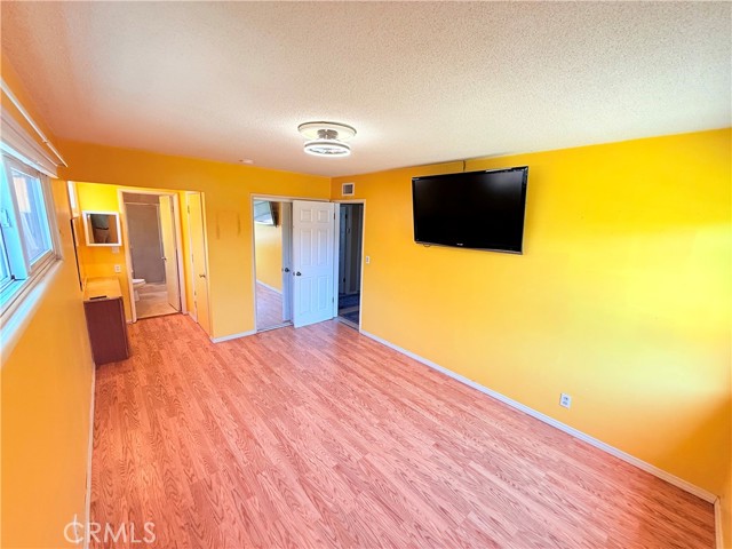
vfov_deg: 85.7
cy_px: 274
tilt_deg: -10.2
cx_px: 366
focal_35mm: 14
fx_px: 296
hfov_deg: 102.1
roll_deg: -2.6
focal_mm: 2.22
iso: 200
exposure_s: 1/99
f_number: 2.2
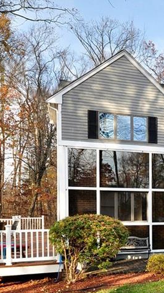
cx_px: 183
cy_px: 202
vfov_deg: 48.4
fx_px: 317
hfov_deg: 26.5
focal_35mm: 41
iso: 640
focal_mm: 12
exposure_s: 1/200
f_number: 8
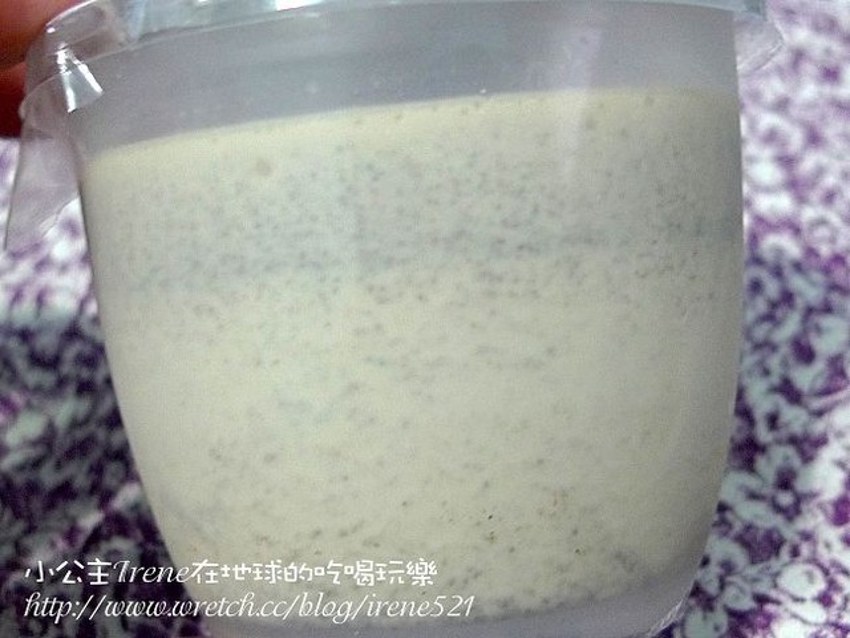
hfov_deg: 40.4
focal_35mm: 47
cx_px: 425
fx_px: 1154
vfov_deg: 30.9
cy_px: 319
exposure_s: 1/13
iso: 200
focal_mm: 5.4
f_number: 2.1
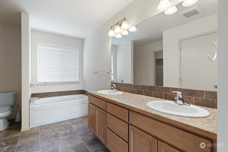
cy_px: 76
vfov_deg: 70.5
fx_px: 108
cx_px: 114
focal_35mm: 17
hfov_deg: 93.3
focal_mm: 17
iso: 1250
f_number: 7.1
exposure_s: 1/25
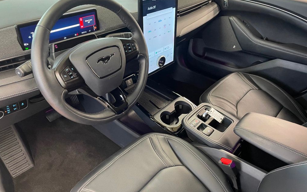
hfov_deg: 66.5
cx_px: 154
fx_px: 234
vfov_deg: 44.4
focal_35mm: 28
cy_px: 81
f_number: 1.6
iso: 400
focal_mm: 4.2
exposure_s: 1/36
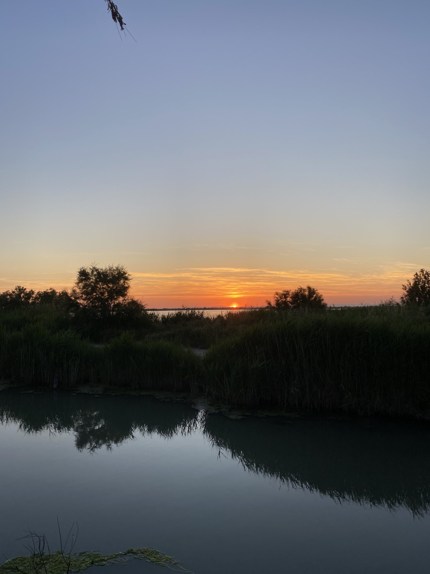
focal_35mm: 26
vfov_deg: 67.3
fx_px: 431
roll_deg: +0.5
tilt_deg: +2.5
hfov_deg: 53.1
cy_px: 287
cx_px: 215
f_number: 1.8
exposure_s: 1/475
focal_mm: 4.25
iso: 32
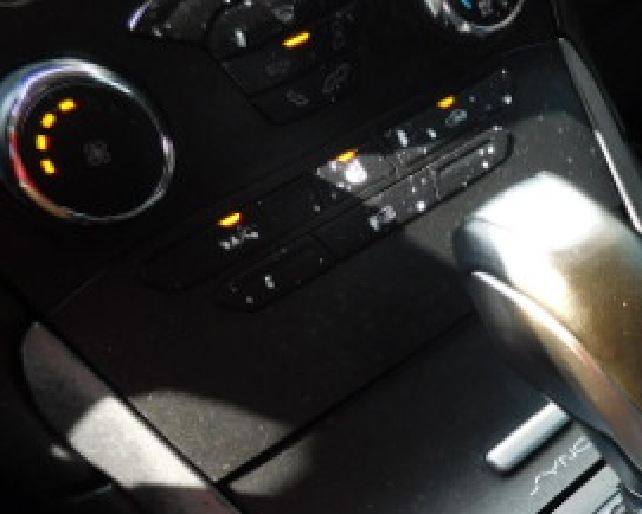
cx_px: 756
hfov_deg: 30.4
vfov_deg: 27.1
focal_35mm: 53
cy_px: 505
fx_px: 1007
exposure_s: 1/60
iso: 125
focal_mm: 4
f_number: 3
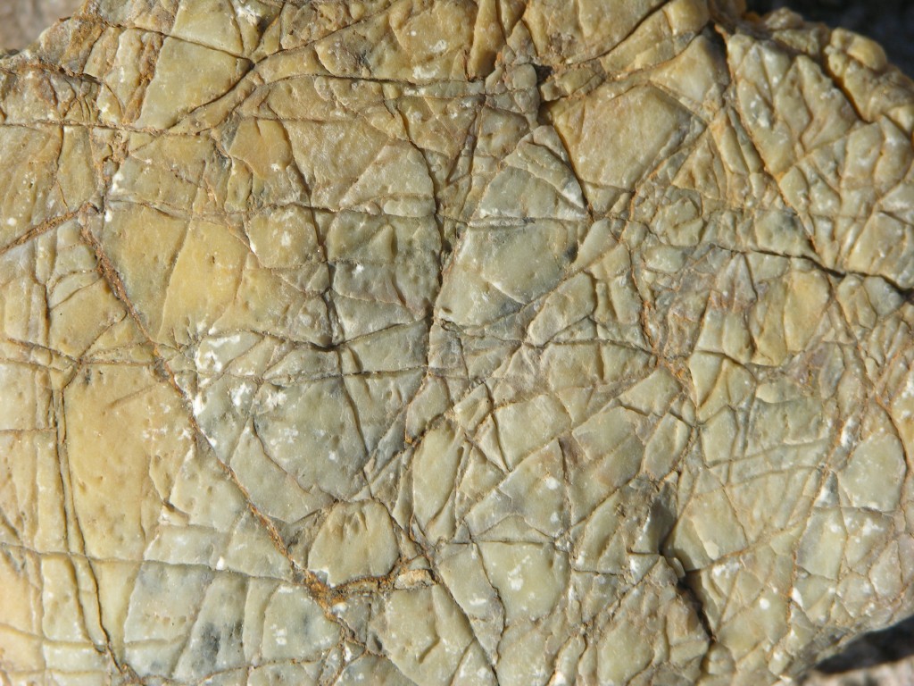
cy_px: 343
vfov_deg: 5.3
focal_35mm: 280
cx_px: 457
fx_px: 7393
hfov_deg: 7.1
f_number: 5.9
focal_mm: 71.2
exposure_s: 1/360
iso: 50
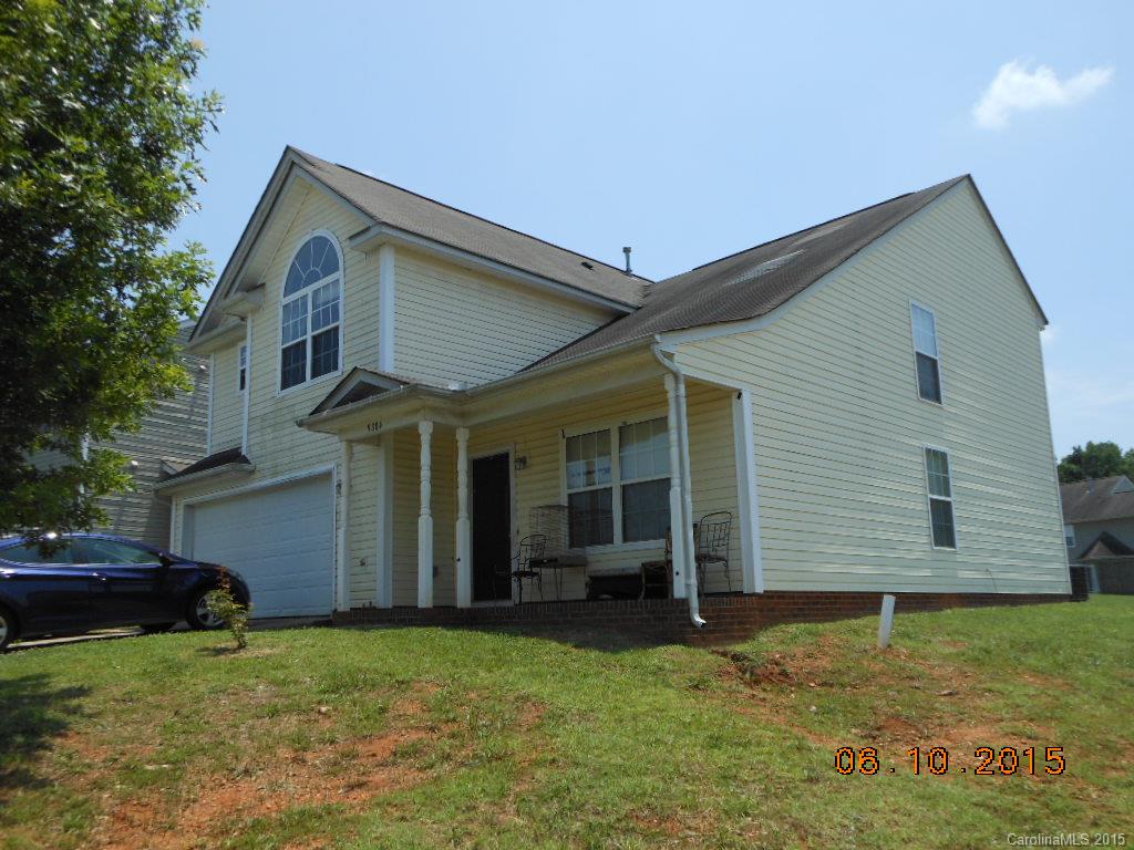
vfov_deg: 48.2
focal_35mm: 29
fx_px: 950
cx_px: 567
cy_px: 425
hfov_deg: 61.7
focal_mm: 5.2
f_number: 3.3
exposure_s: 1/1000
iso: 80
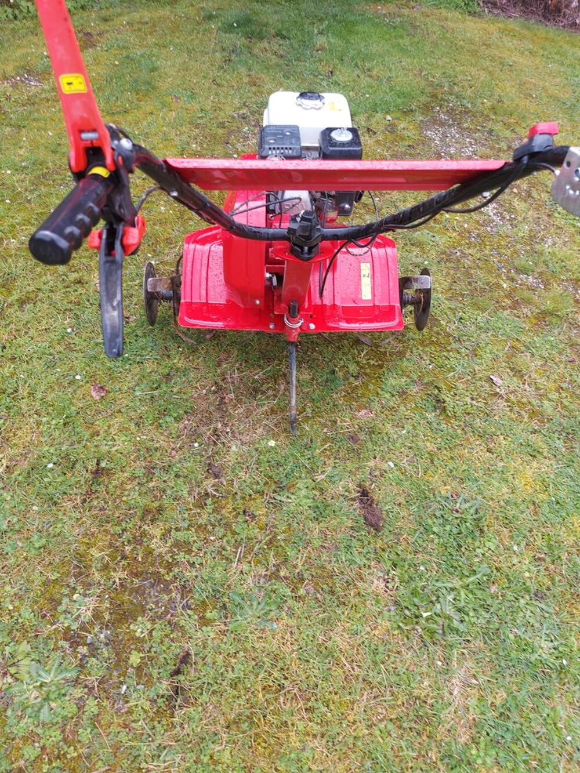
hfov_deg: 56.8
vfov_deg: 71.6
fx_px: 536
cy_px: 386
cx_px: 290
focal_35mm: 24
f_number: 1.8
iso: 32
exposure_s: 1/169
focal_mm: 5.23
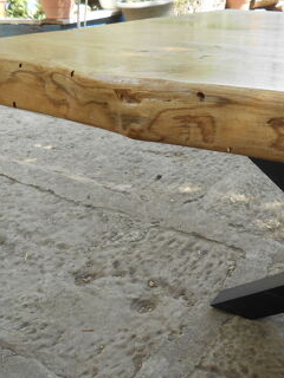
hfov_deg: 36.1
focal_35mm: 39
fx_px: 427
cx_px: 207
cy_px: 198
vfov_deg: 47.8
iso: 80
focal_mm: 4.6
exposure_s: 1/125
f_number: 3.5
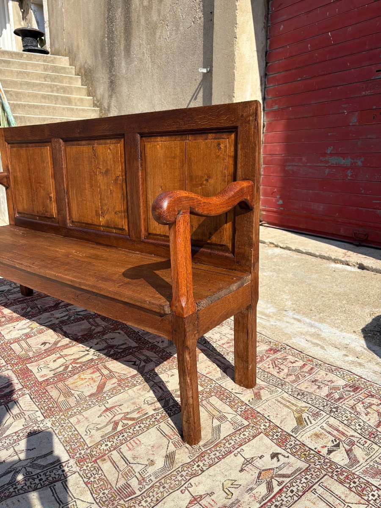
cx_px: 190
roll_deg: -1.1
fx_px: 382
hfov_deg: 53.1
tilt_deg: -13.9
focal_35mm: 26
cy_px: 254
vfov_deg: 67.3
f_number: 1.6
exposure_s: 1/2865
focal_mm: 5.96
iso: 50
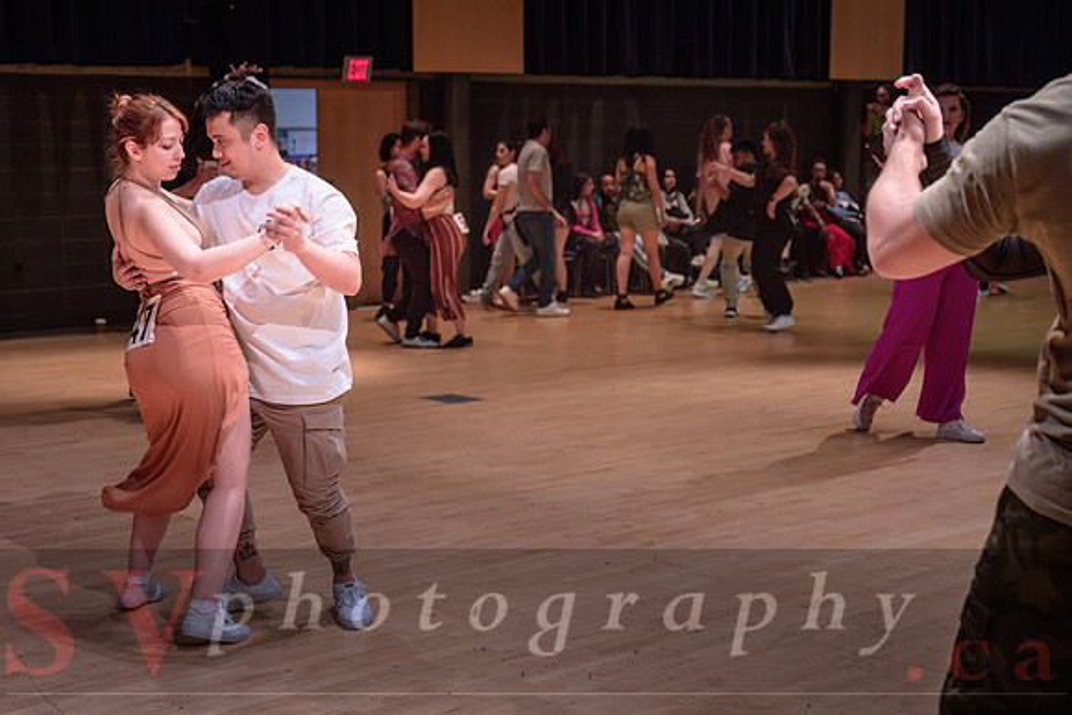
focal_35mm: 51
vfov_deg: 26.3
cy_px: 391
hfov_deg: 37.8
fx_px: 1528
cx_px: 286
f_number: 2.8
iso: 1600
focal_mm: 35
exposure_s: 1/200
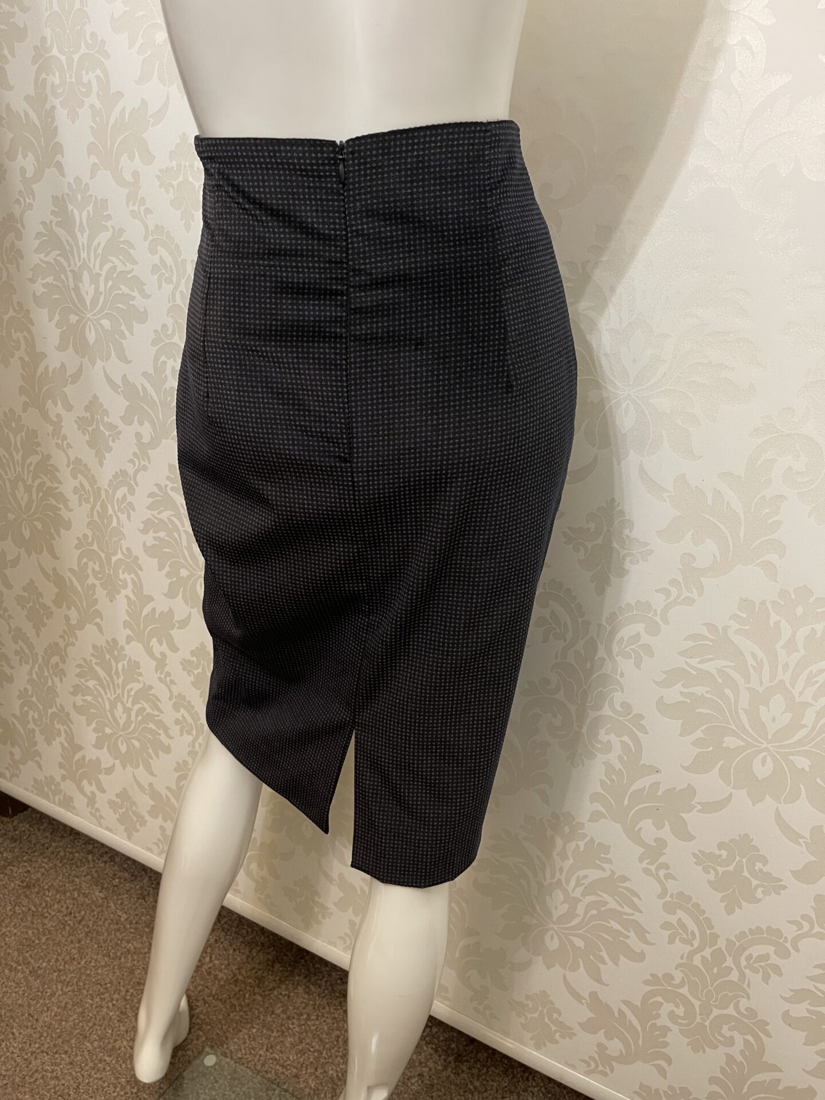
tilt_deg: -21.5
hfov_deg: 54.9
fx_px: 794
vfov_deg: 69.4
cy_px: 550
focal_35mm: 25
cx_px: 412
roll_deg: -2.4
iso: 320
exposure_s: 1/50
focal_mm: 5.1
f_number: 1.6
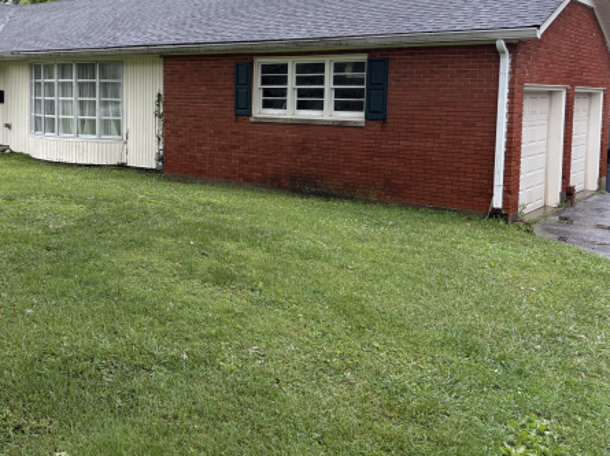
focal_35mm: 39
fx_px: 687
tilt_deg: -3.2
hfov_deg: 47.4
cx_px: 224
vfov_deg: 36.3
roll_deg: -0.4
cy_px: 145
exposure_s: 1/232
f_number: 1.6
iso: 64
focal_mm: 5.96
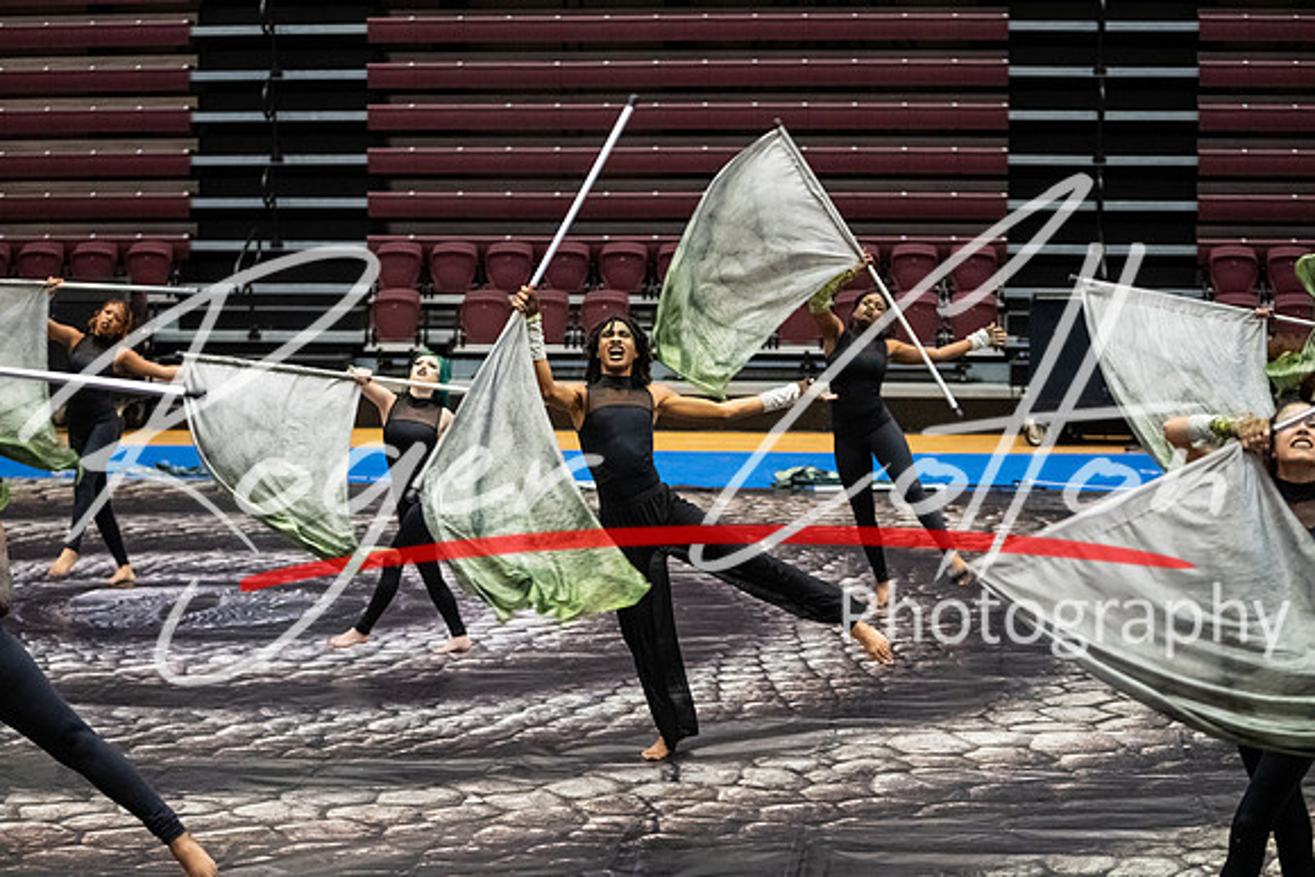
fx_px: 2929
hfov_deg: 25.3
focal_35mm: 80
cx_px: 658
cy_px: 438
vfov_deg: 17.0
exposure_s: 1/500
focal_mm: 80
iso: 4000
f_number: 2.8
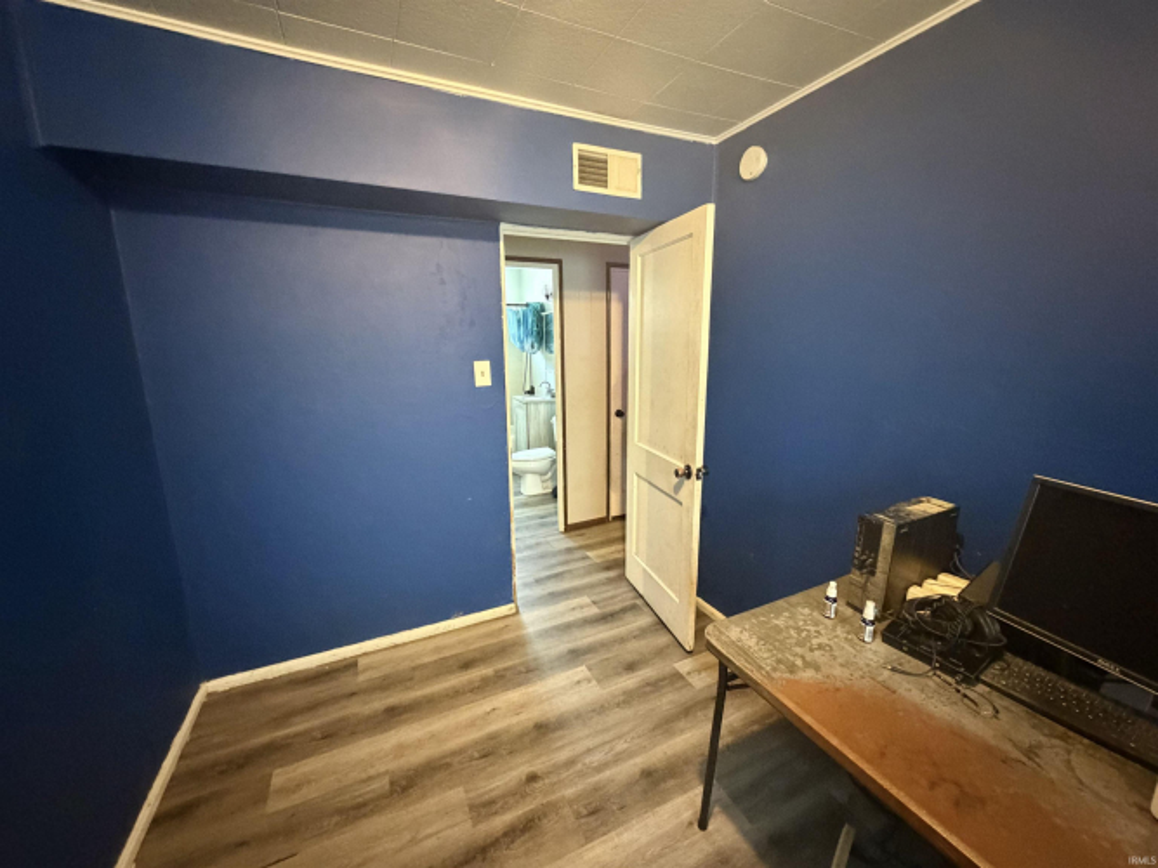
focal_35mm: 14
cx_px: 579
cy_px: 434
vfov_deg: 85.7
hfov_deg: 102.1
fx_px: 468
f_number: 2.2
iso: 1250
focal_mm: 2.22
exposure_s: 1/40
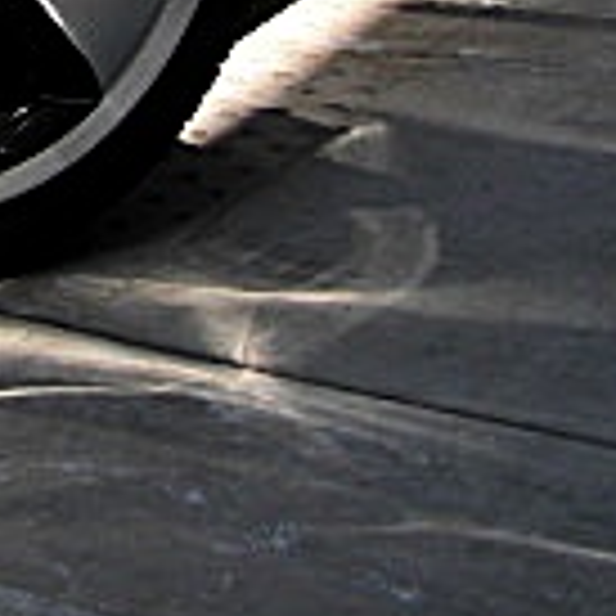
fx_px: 3000
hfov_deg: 10.9
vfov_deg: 11.2
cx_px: -513
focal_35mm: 149
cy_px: -378
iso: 50
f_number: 2.8
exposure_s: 1/400
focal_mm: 6.3
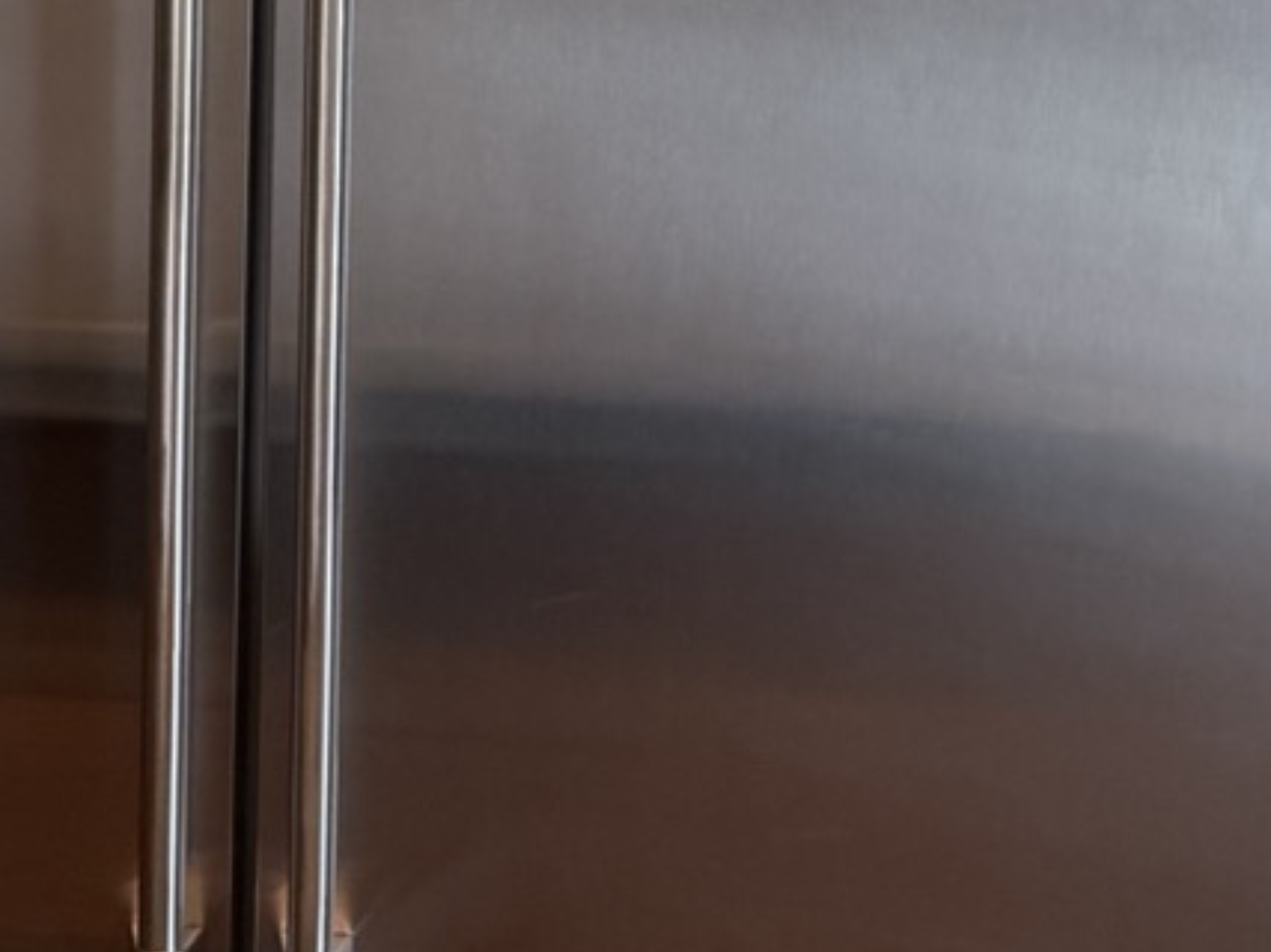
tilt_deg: -12.9
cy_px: -396
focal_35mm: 90
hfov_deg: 21.5
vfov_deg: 15.4
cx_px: 274
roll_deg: -1.7
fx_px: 3304
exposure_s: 1/60
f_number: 1.78
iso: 125
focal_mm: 6.76
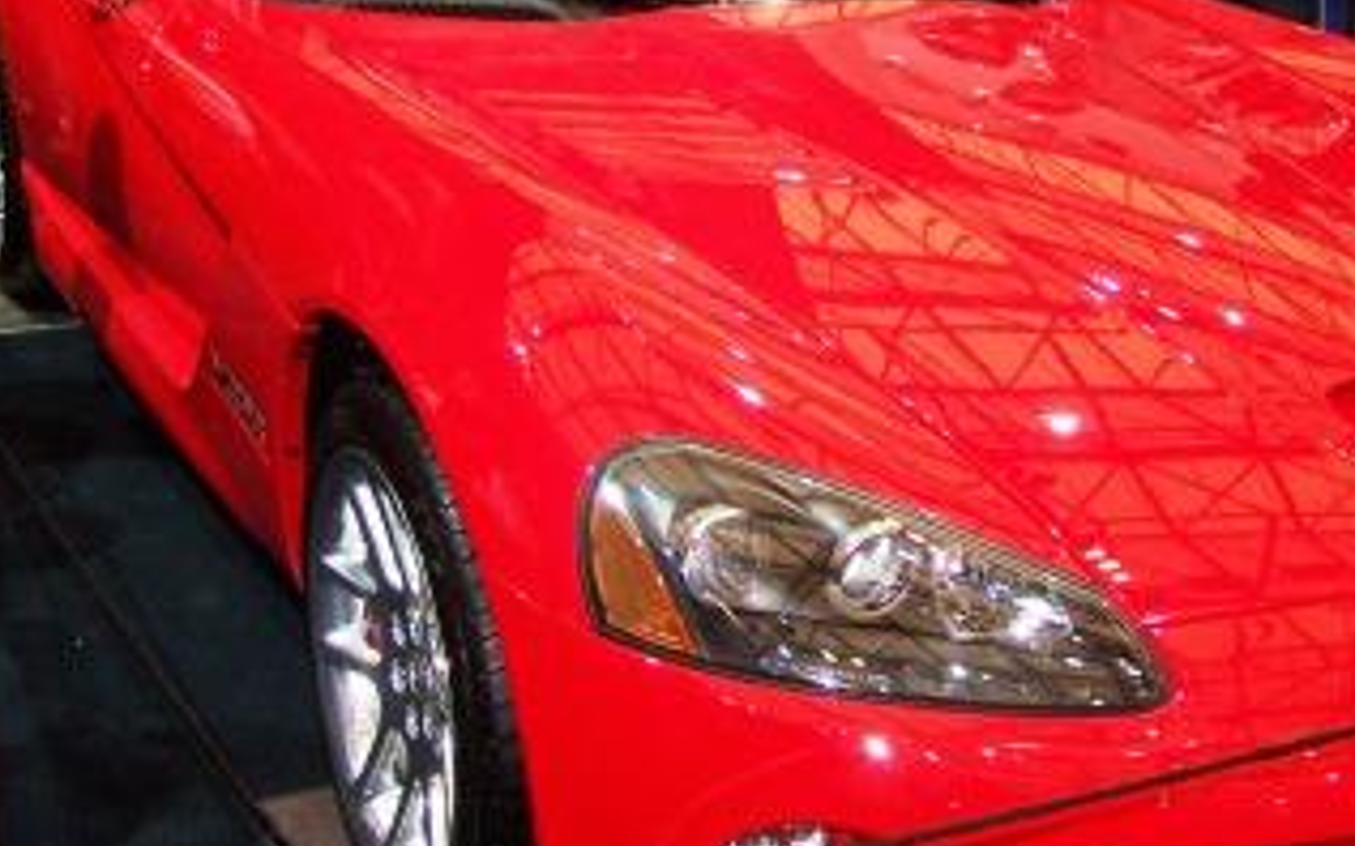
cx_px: 915
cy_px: 329
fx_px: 2105
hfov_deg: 35.3
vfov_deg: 22.7
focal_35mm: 57
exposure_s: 1/100
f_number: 2.8
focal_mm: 6.3
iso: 140
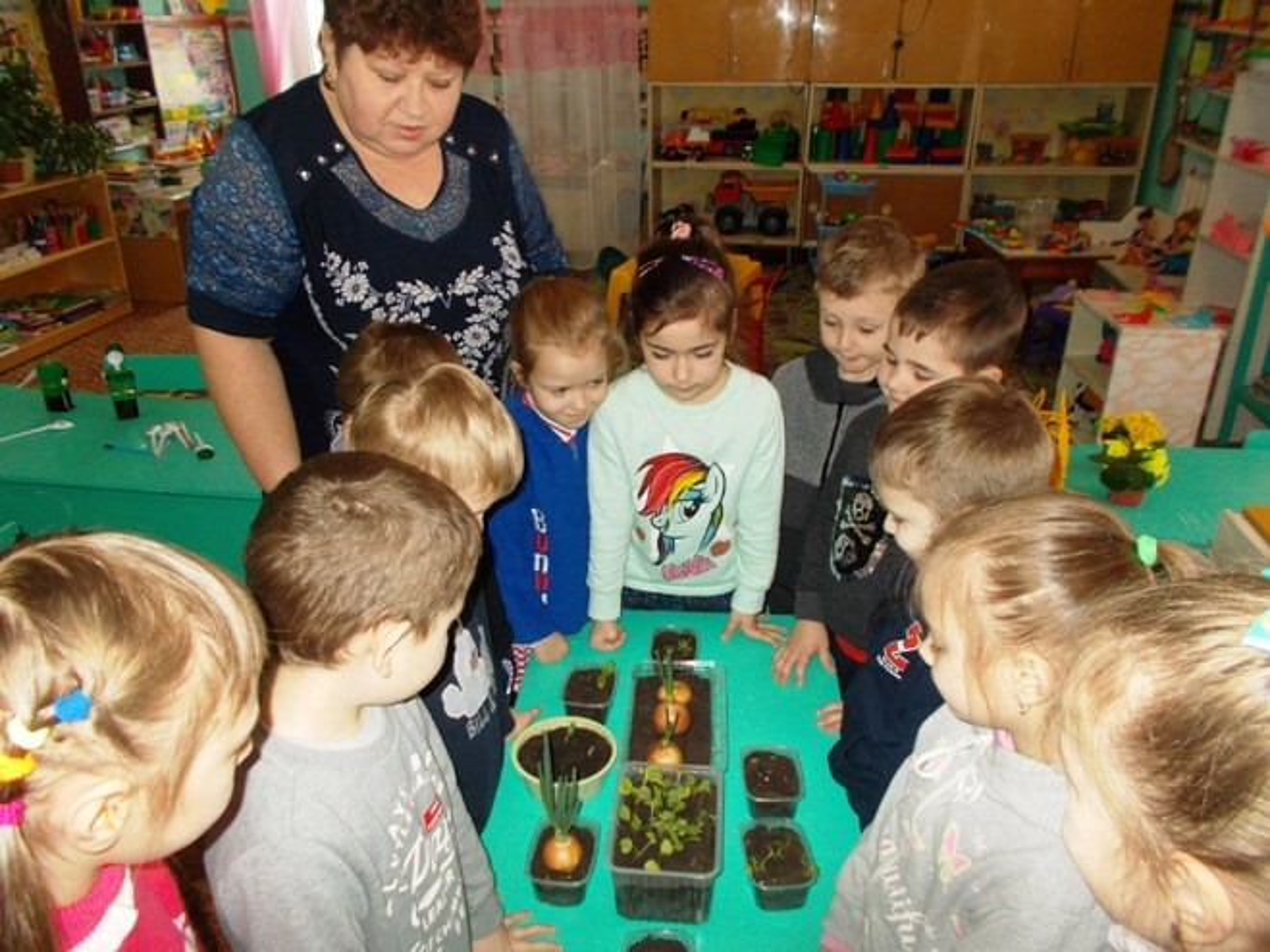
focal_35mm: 26
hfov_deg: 67.3
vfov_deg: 53.0
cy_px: 476
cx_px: 635
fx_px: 954
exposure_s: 1/25
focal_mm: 4.6
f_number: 3.2
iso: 200
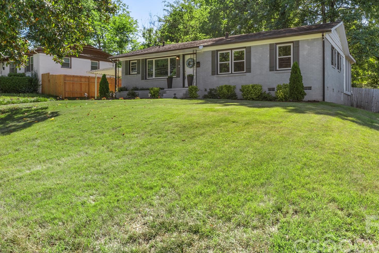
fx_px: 305
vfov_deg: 44.5
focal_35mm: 29
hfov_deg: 63.7
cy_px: 91
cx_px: 186
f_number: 11
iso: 100
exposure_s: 1/13
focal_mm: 21
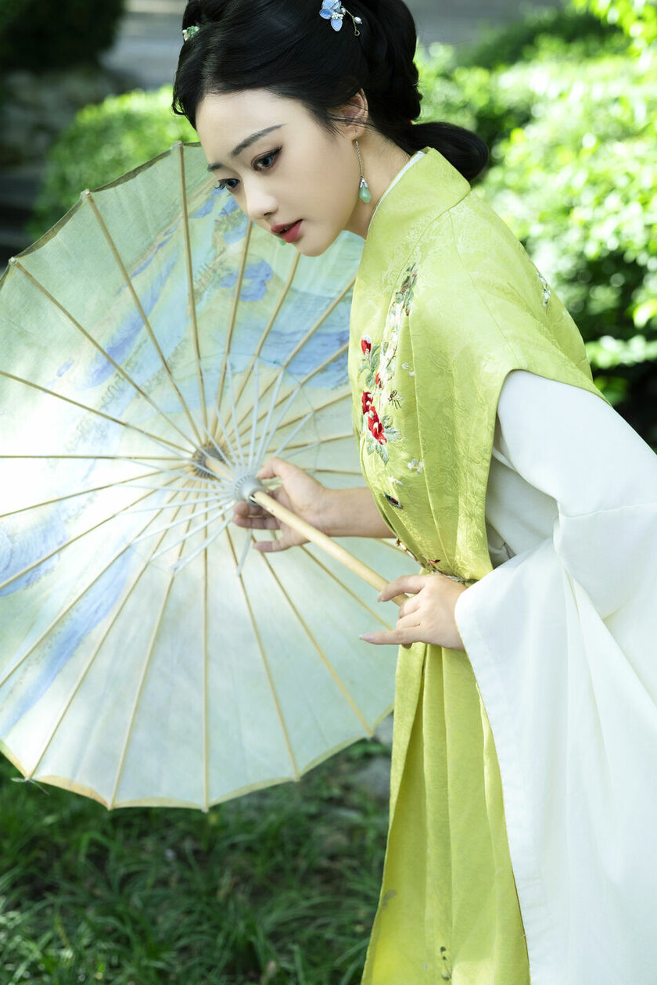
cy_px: 544
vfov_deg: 25.3
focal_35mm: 80
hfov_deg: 17.1
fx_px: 2189
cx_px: 336
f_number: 4
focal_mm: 64
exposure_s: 1/200
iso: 320
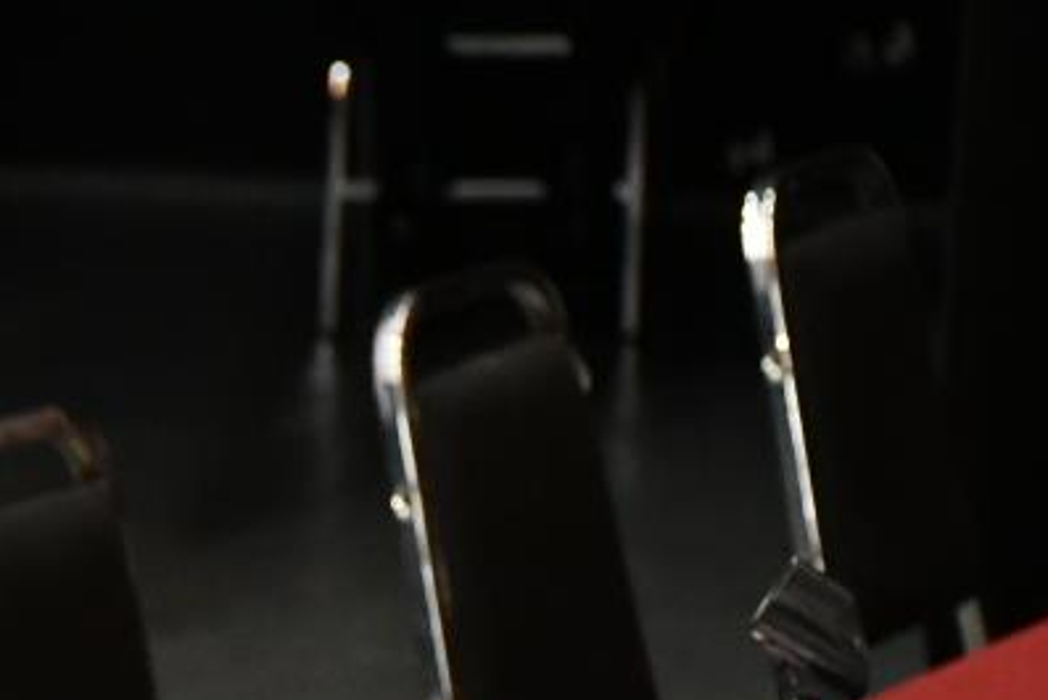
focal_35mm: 306
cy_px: 1020
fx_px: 8911
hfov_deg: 6.6
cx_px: -737
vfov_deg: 4.5
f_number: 4.8
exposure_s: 1/60
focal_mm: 50
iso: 2500
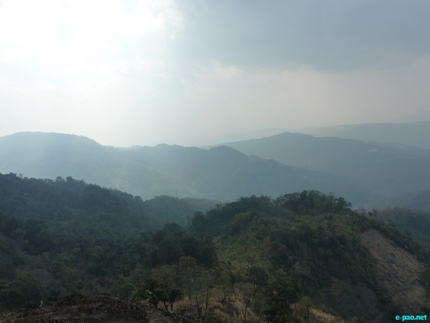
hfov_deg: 69.4
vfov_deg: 54.9
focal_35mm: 25
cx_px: 215
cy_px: 162
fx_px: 311
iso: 125
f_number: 4.5
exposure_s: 1/500
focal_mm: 4.1
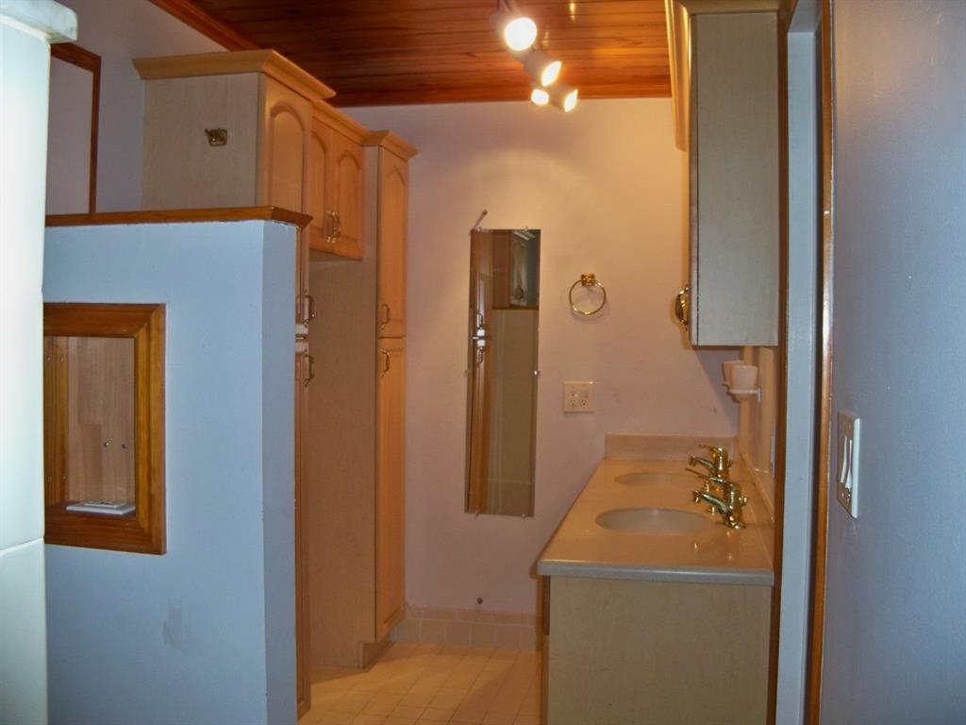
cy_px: 362
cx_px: 483
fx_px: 977
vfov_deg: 40.7
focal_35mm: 35
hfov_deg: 52.6
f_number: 3.5
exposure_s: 1/30
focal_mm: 6.2
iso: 200
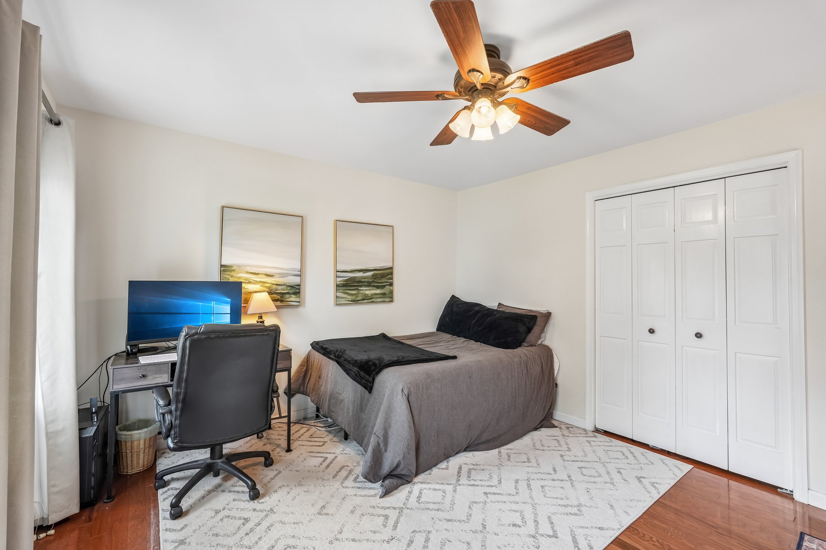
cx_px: 413
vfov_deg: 73.7
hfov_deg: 96.7
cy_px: 275
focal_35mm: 16
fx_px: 367
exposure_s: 1/13
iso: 400
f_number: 8
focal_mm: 16
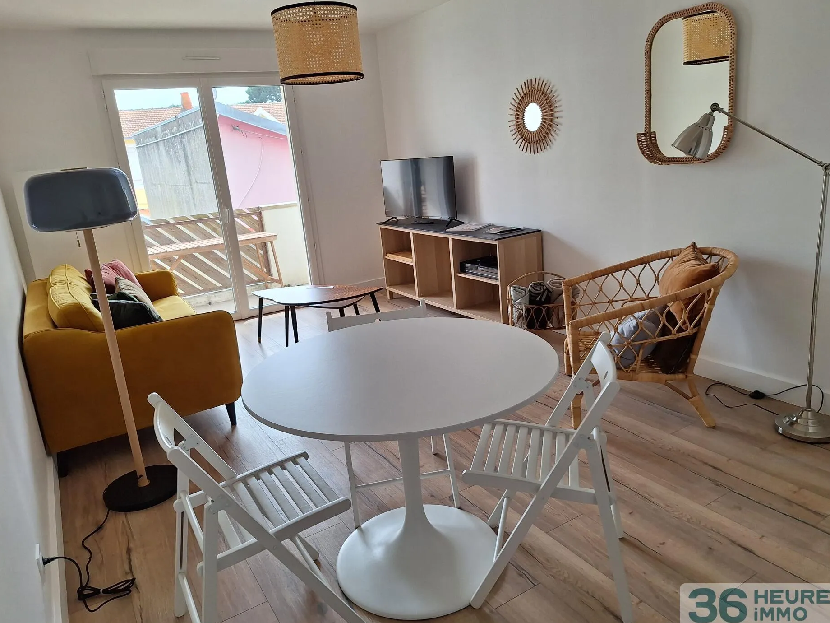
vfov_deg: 56.8
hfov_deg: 71.6
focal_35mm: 24
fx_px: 575
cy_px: 307
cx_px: 424
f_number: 1.8
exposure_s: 1/277
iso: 40
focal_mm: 5.54
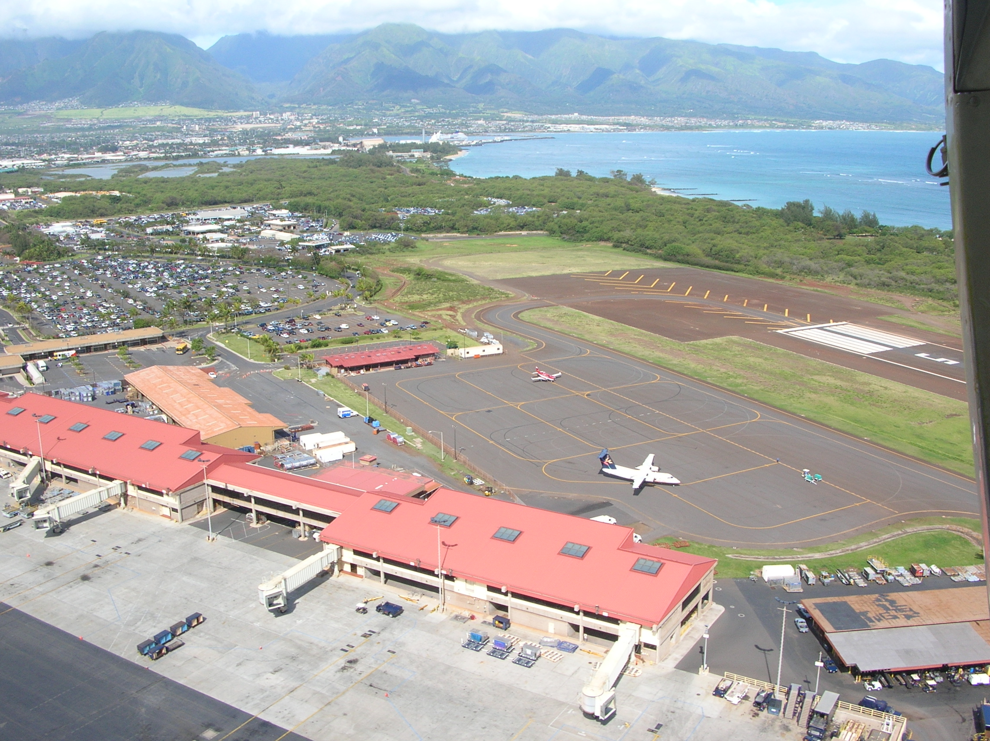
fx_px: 1000
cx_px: 495
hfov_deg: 52.7
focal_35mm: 35
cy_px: 370
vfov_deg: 40.6
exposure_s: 1/182
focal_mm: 5.8
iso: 50
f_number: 5.6
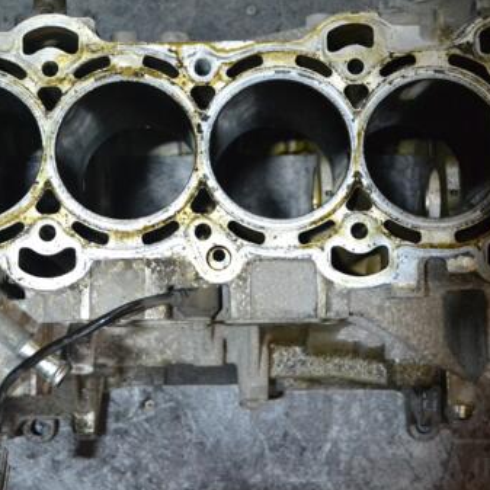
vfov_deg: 25.3
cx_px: 222
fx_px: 1089
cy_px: 214
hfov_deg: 25.3
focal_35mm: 68
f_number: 4.5
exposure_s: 1/50
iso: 3200
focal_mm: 30
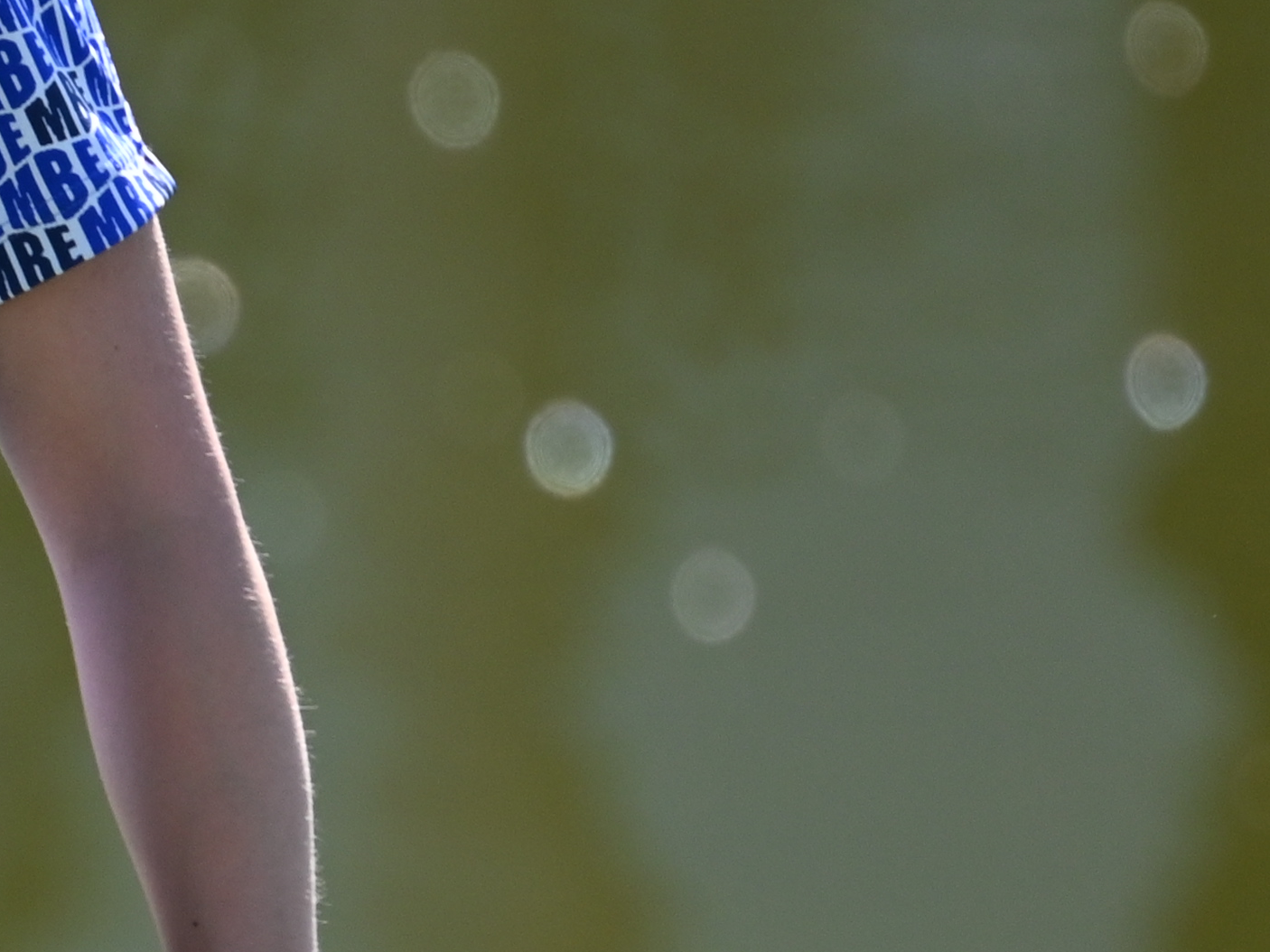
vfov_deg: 0.7
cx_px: -743
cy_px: 583
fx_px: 83818
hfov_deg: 0.9
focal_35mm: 2285
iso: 320
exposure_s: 1/640
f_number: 5.6
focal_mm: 400
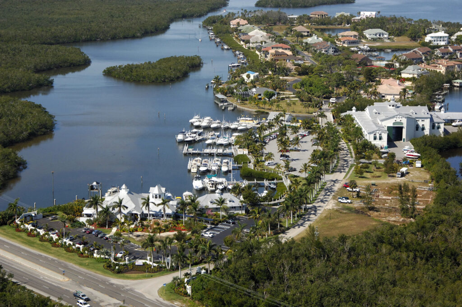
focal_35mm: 78
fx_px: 1000
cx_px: 231
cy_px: 154
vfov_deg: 17.4
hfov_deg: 26.0
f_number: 8.5
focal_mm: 52
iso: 400
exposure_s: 1/1000
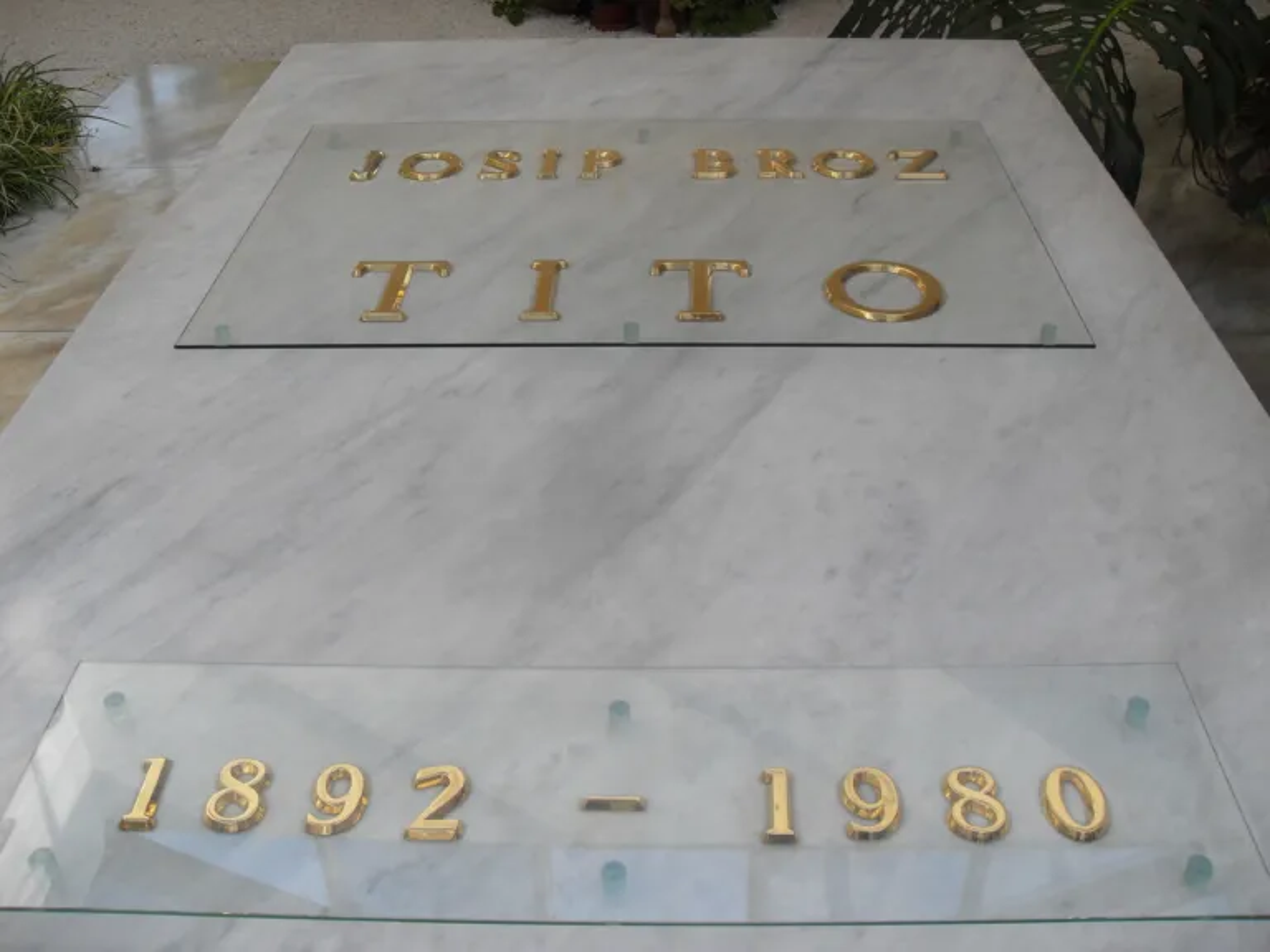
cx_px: 635
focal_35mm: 34
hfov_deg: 54.0
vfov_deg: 41.8
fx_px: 1247
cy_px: 476
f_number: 2.8
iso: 80
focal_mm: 6.3
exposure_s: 1/250
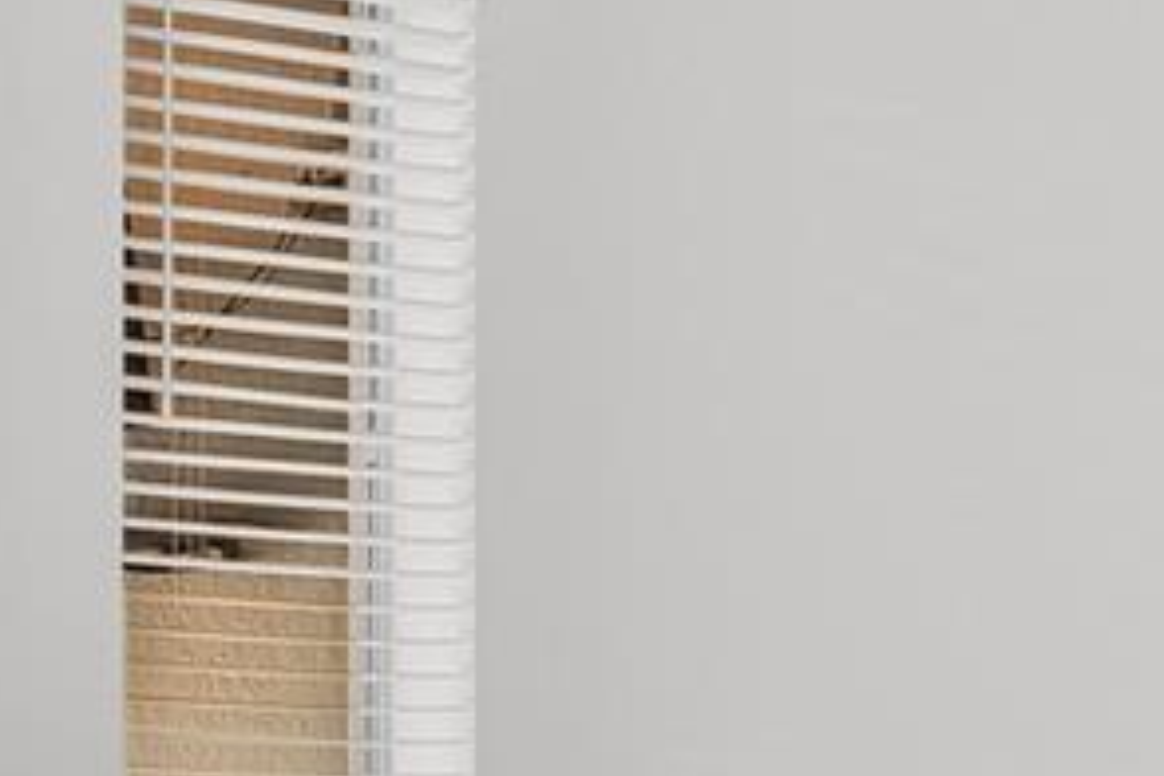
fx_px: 2813
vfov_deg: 15.0
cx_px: -665
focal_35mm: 87
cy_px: 1029
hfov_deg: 19.7
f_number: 8
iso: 100
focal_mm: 16
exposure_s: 1.6
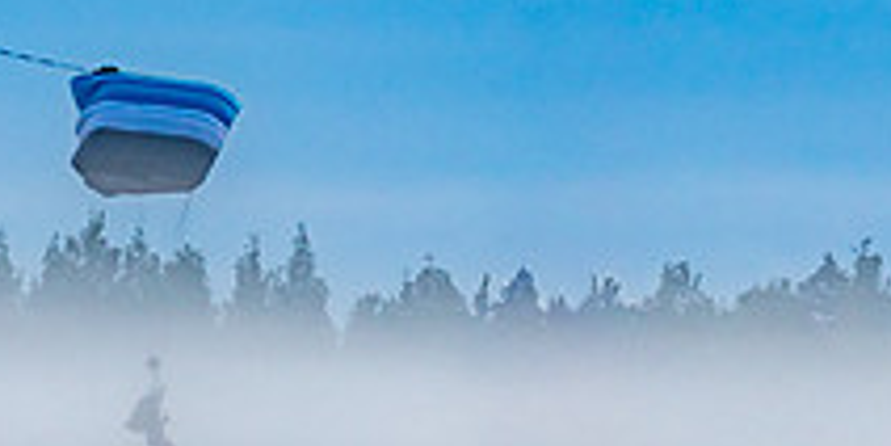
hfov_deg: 3.8
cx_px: 420
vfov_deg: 1.9
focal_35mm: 588
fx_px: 13537
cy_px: 281
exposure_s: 1/250
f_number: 5.6
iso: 1000
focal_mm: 200
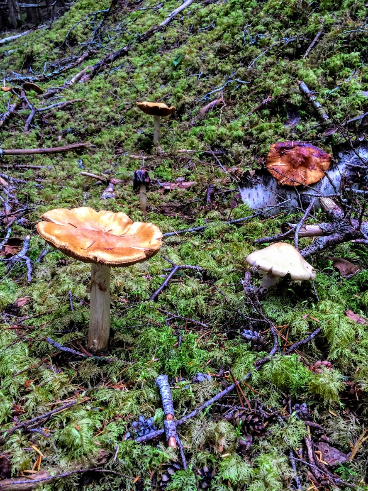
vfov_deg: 61.7
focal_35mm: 29
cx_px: 184
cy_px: 246
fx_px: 411
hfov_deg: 48.2
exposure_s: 1/40
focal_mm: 4.15
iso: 40
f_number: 2.2
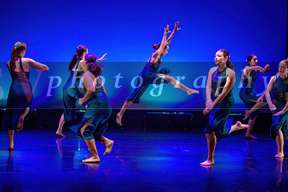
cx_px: 152
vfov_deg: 11.3
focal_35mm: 121
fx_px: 968
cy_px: 71
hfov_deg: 16.9
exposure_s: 1/320
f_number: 2.8
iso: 1600
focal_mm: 90
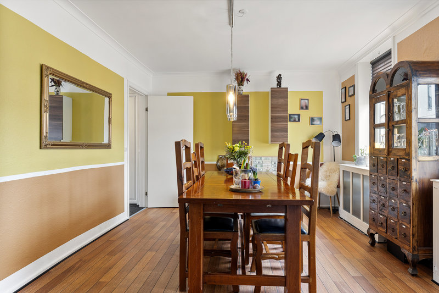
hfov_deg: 77.3
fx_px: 274
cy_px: 146
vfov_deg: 56.1
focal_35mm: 22
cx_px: 220
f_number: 8
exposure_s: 3
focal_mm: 15
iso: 200
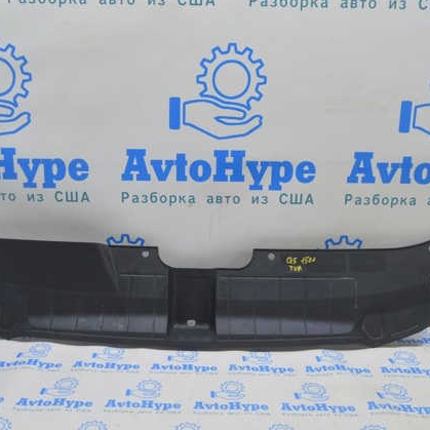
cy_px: 213
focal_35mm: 35
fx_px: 492
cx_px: 186
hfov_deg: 47.1
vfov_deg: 47.2
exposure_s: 1/20
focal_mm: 18
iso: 400
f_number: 5.6
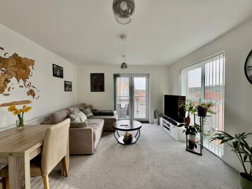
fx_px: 102
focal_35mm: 14
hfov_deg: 102.1
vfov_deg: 85.6
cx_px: 126
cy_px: 94
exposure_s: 1/144
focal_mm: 2.22
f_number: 2.2
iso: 50
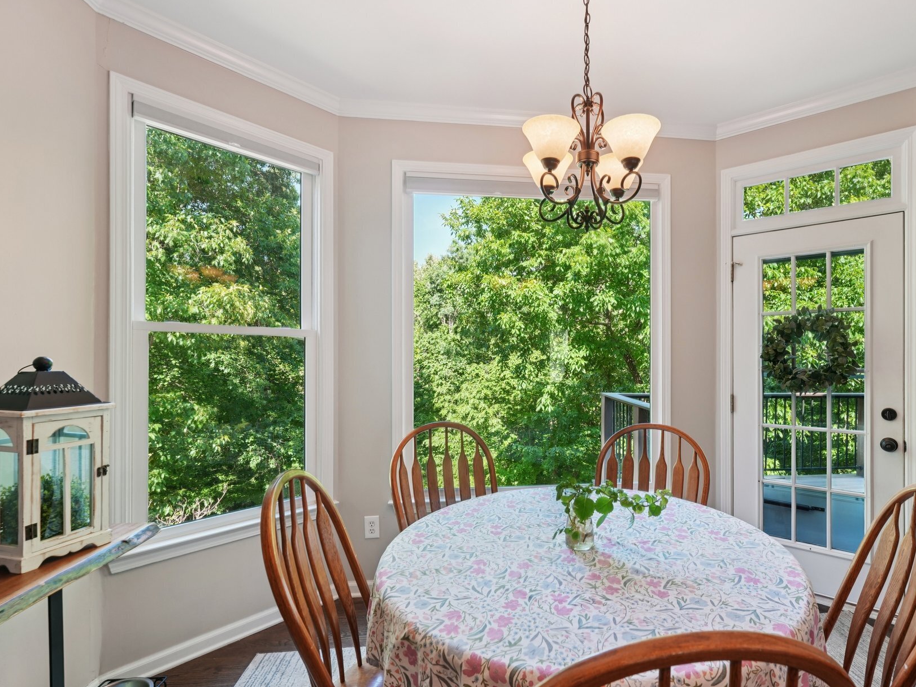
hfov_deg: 90.3
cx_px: 532
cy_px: 371
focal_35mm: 17
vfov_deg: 74.6
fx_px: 450
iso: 320
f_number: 8
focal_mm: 14
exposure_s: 1/20
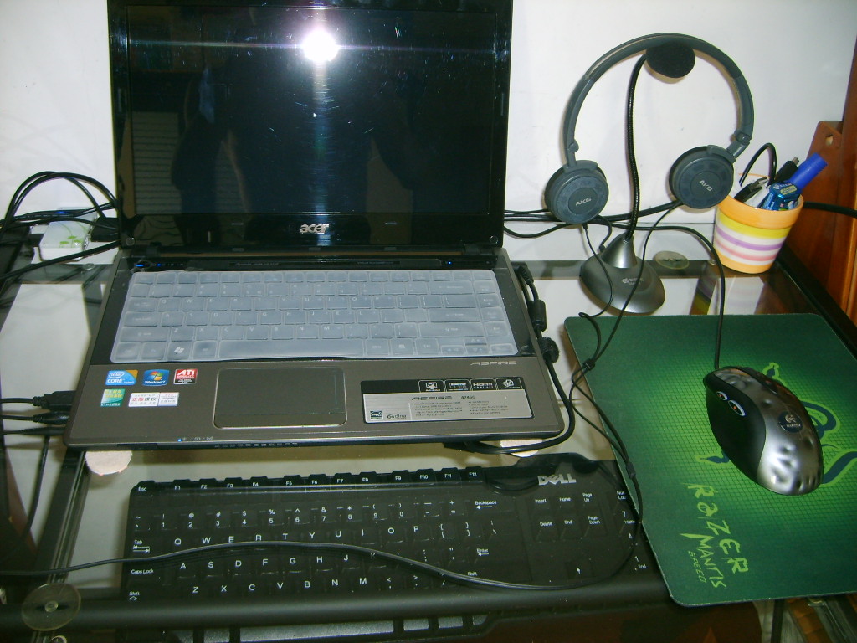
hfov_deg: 52.6
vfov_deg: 40.7
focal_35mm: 35
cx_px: 428
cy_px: 322
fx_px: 867
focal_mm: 5.8
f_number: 2.8
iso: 100
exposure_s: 1/30
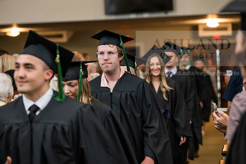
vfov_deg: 13.8
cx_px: 123
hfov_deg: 20.6
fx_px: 677
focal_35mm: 99
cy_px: 82
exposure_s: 1/200
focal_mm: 99
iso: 1600
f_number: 3.2
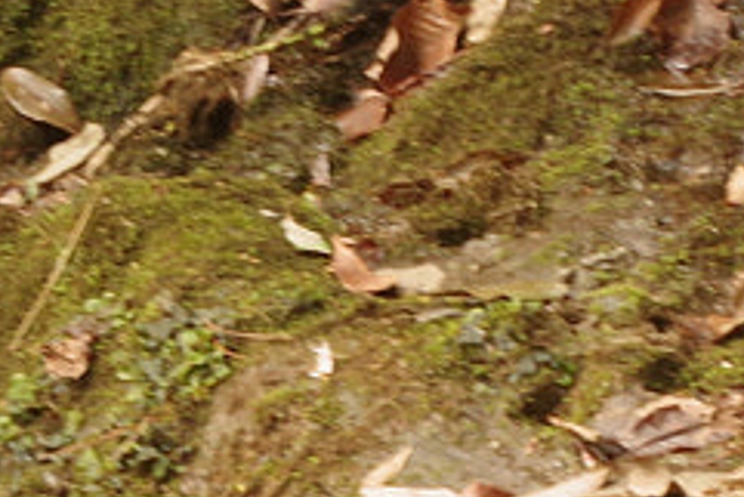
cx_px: 491
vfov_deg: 3.4
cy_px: 1114
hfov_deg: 5.2
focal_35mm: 398
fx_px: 8230
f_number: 14
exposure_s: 1/4
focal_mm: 40
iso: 500
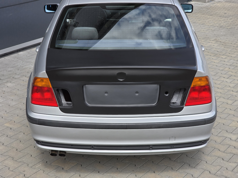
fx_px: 474
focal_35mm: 69
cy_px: 89
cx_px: 119
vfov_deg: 21.3
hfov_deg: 28.2
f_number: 2.4
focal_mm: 7.9
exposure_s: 1/2000
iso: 80
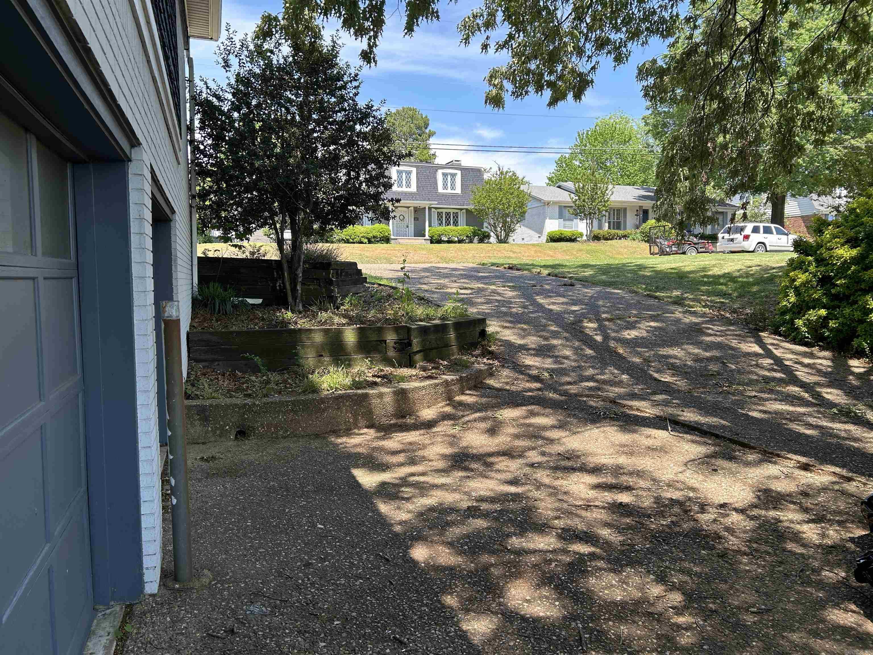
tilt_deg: -3.7
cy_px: 328
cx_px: 436
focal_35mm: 26
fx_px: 656
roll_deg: +0.6
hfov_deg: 67.3
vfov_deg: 53.1
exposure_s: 1/808
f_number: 1.5
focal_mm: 5.7
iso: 50
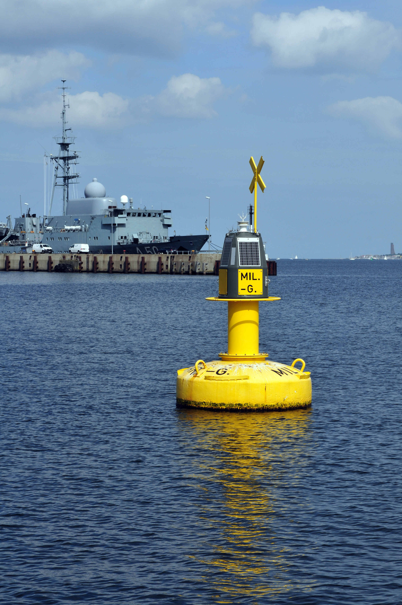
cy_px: 302
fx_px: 1763
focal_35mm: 105
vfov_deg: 19.5
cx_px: 201
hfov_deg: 13.0
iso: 200
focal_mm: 70
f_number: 11
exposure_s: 1/500
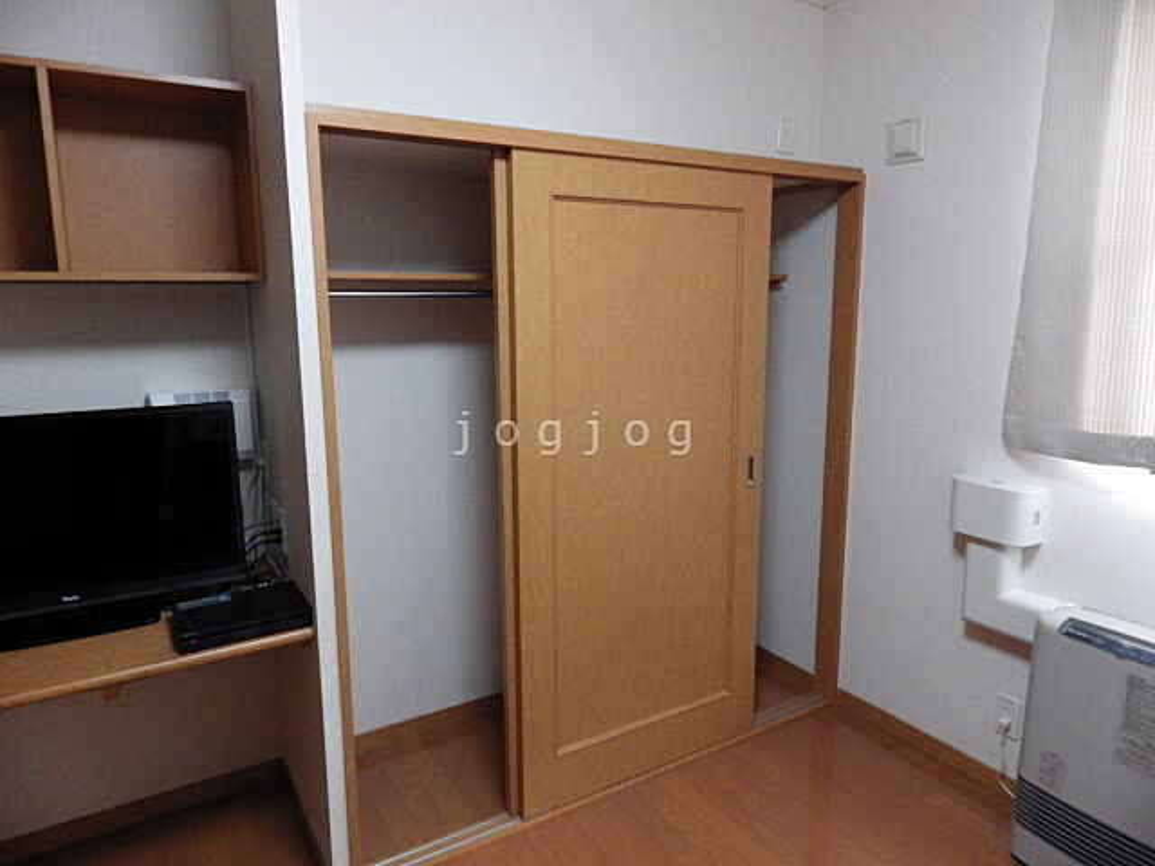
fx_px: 734
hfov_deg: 76.4
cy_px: 433
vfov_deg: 61.1
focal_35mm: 22
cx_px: 578
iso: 500
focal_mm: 4
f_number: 3.1
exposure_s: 1/45
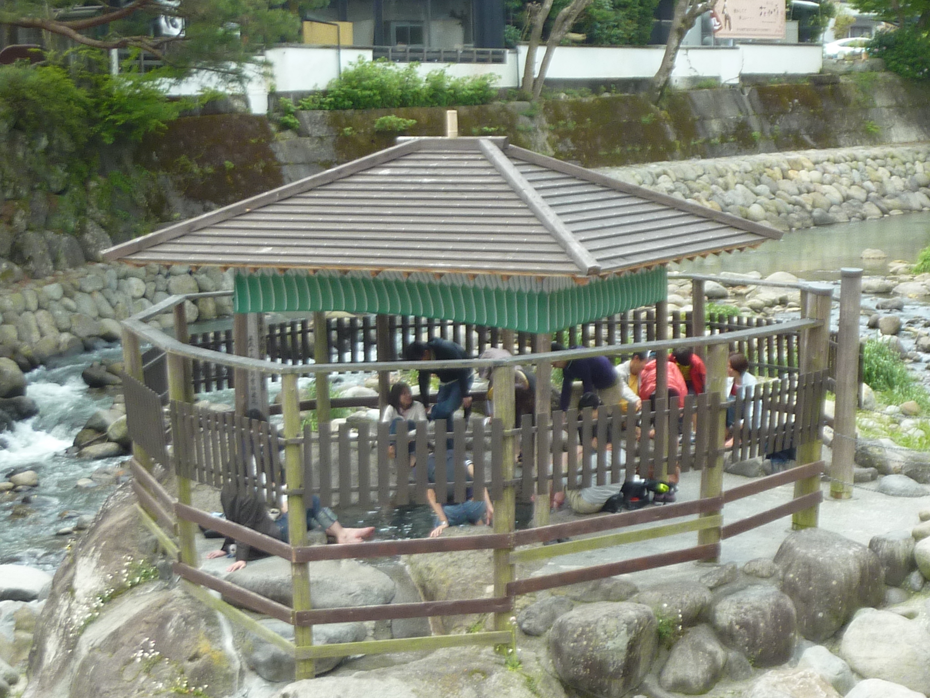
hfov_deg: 25.7
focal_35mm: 76
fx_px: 2042
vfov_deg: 19.4
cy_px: 349
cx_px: 465
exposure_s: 1/125
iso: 80
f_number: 4
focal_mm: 6.9
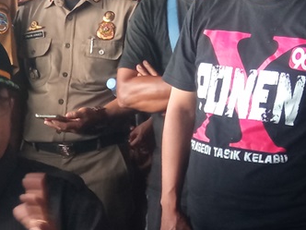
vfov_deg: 14.2
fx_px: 919
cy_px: 143
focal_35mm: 104
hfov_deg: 18.6
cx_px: 29
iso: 516
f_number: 2.2
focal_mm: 3.79
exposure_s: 1/25
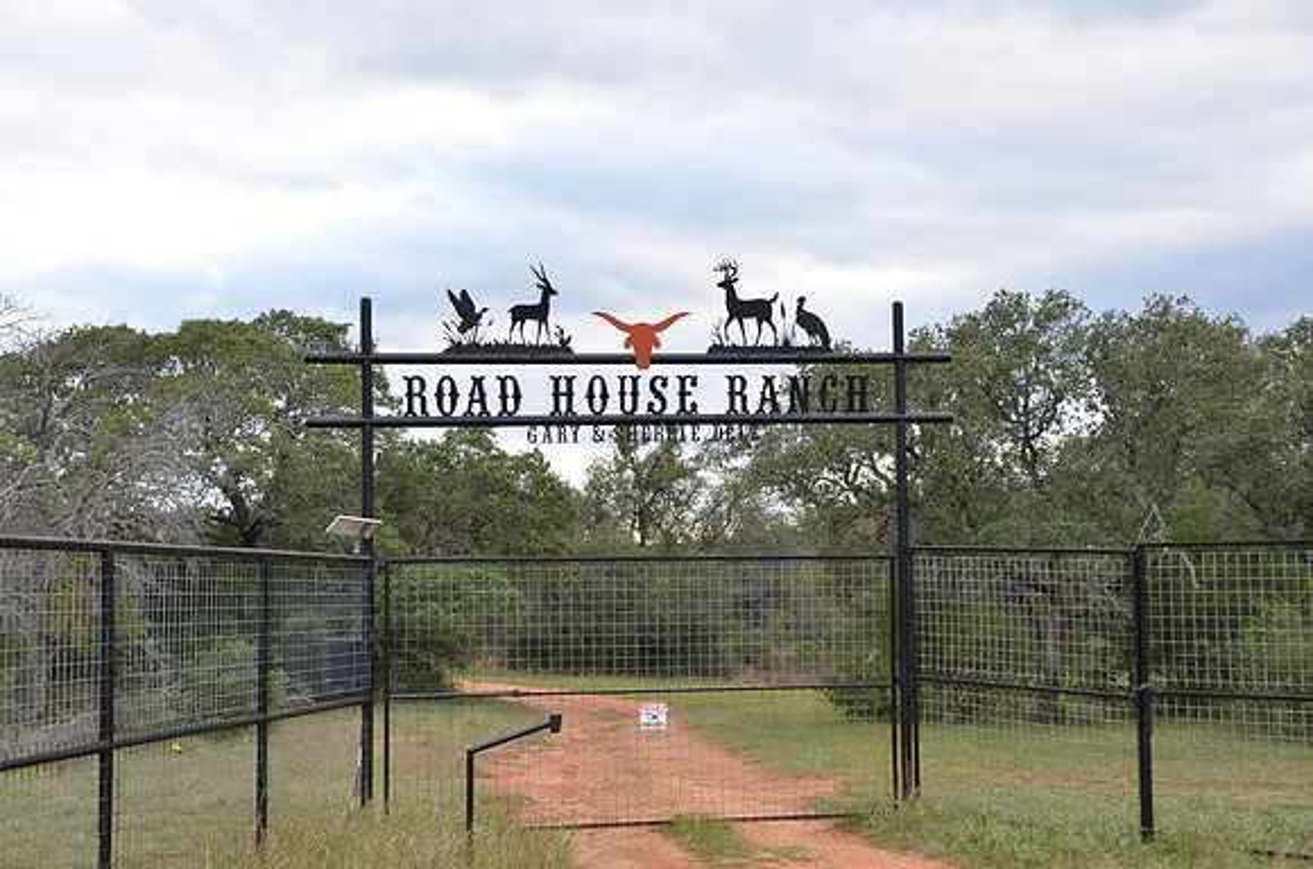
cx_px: 656
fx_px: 2293
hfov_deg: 32.0
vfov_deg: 21.5
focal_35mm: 63
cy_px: 434
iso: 200
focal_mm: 42
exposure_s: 1/160
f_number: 6.3
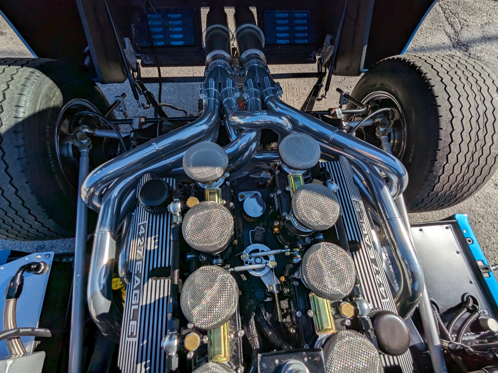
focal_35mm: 16
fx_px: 230
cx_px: 249
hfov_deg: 94.5
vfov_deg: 78.1
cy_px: 186
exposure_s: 1/2326
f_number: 2.2
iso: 43
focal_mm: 2.35
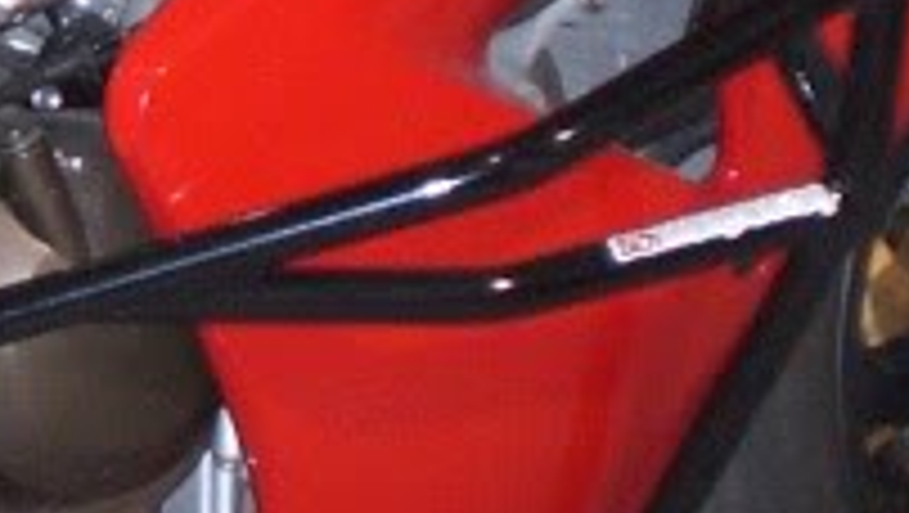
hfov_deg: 7.6
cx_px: -184
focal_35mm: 281
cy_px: 86
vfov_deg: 4.3
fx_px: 6778
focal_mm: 8.44
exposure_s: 1/60
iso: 200
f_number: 3.6
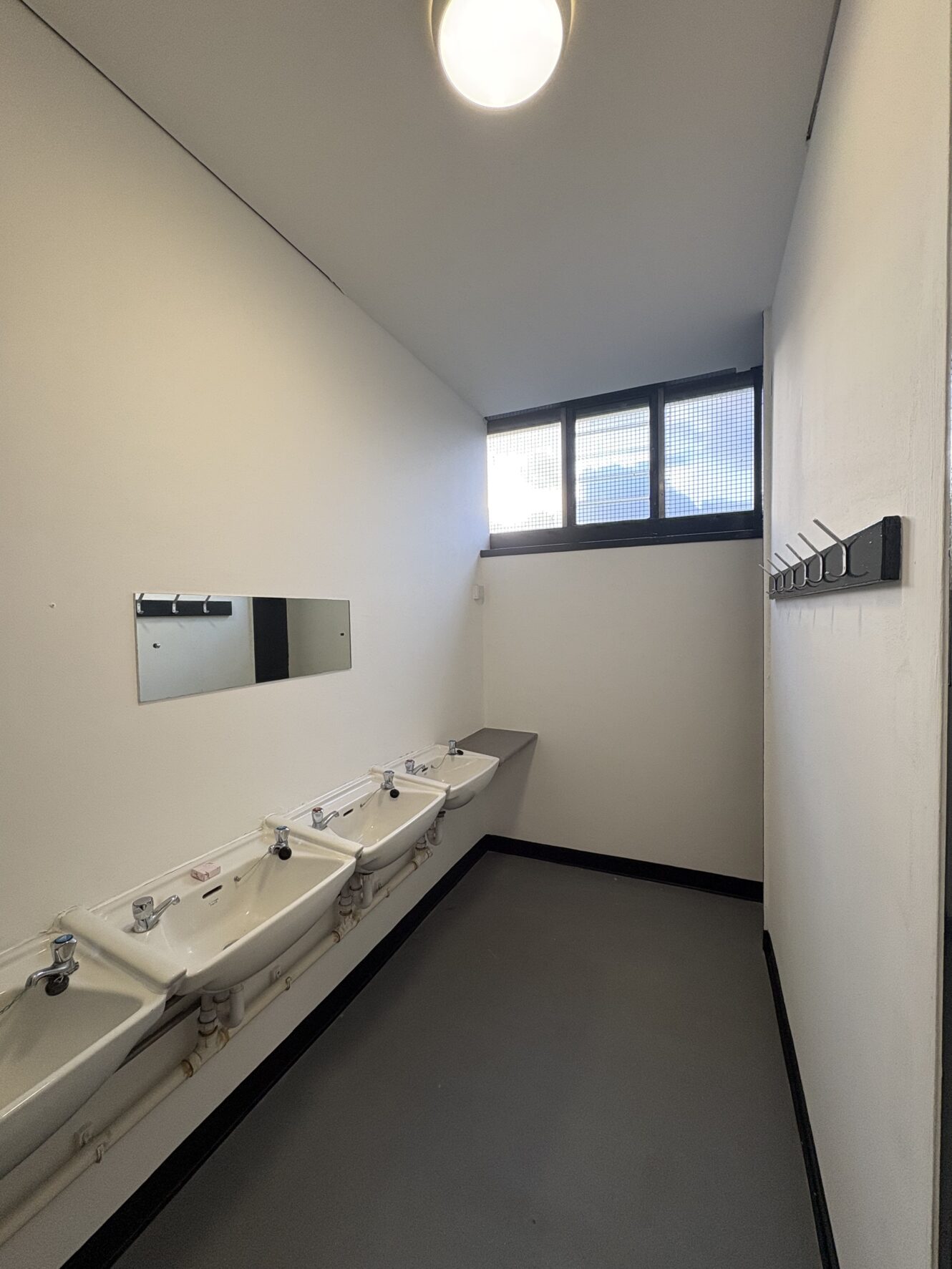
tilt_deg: -2.0
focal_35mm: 14
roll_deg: +0.8
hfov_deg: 85.7
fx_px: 513
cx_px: 476
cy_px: 634
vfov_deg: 102.1
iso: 100
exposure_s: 1/99
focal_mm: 2.22
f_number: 2.2
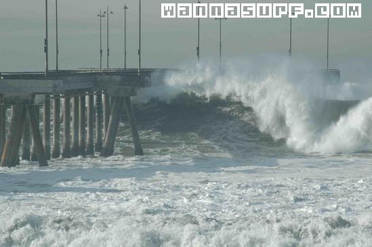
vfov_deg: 6.1
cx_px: 186
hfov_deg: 9.2
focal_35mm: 225
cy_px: 124
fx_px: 2323
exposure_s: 1/1600
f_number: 10
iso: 800
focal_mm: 150
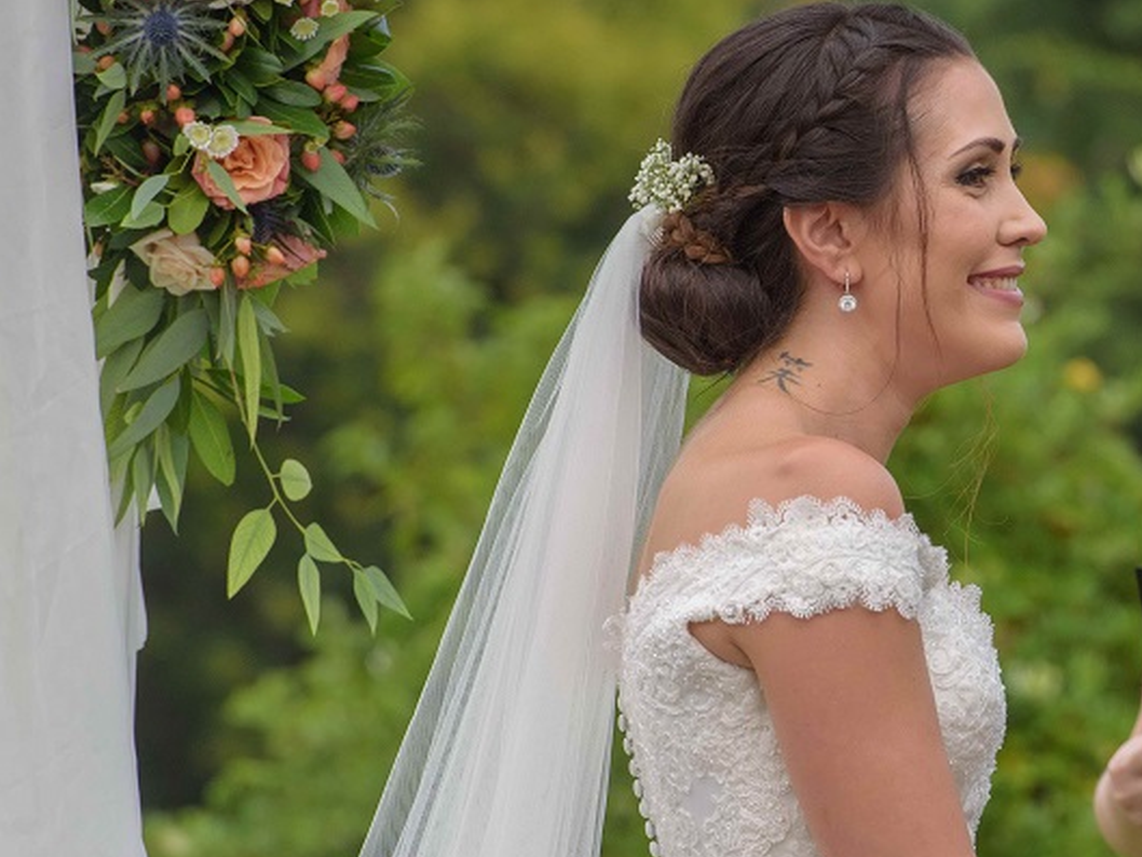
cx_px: 1099
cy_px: 529
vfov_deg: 3.7
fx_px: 13199
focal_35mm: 400
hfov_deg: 4.9
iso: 640
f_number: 6.3
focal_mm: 200
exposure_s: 1/320
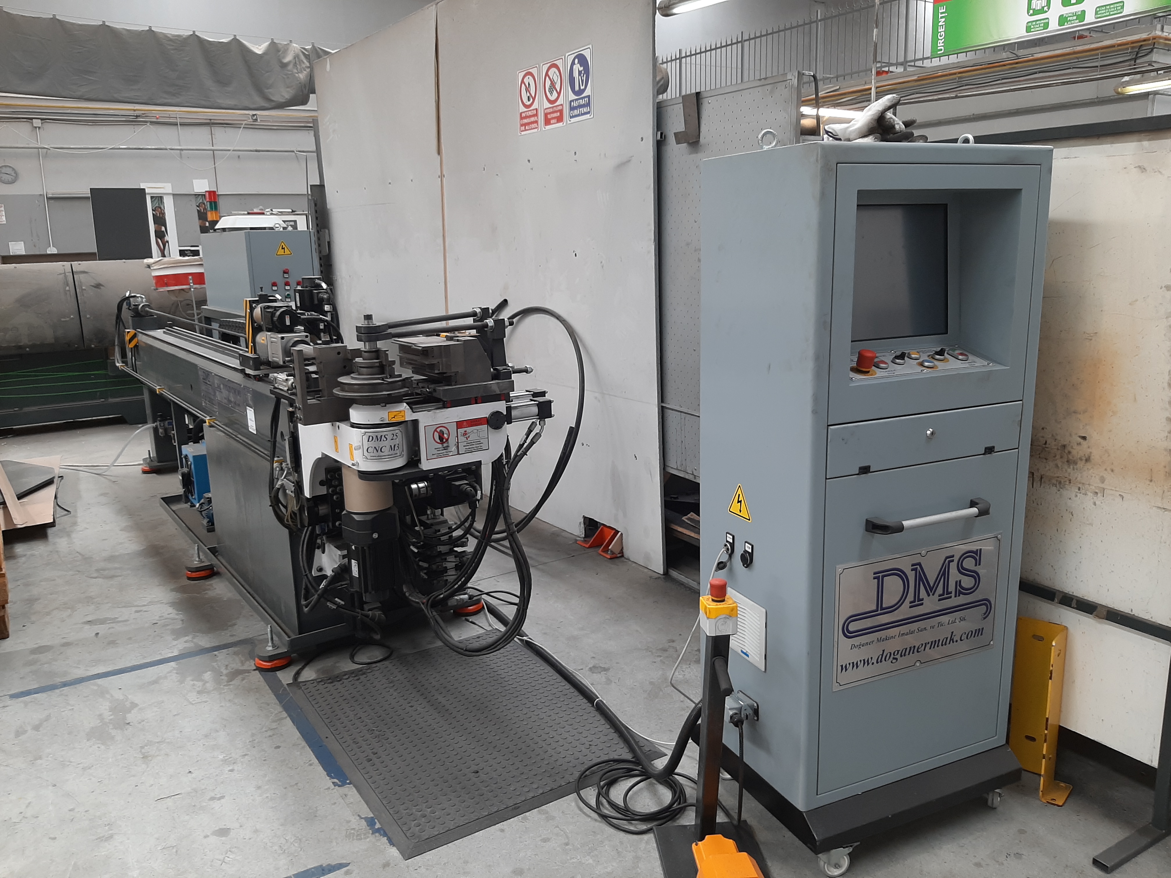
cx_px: 586
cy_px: 439
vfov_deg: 53.1
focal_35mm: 26
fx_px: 880
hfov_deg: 67.3
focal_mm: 3.93
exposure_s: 1/50
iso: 40
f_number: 1.7
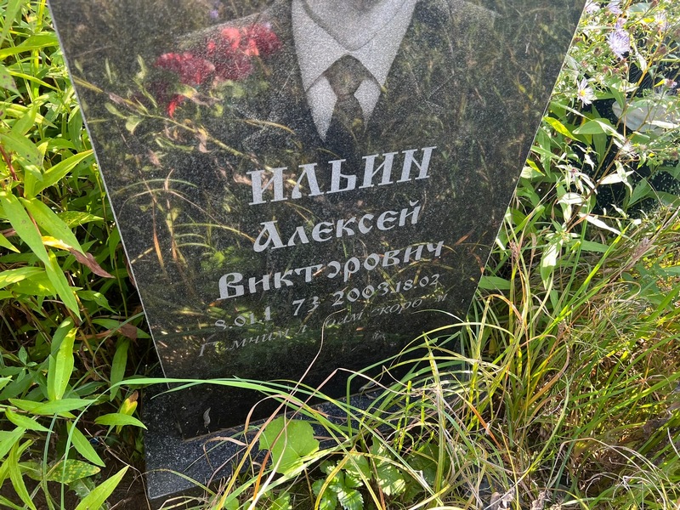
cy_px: 255
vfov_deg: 53.1
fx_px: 511
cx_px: 340
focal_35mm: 26
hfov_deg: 67.3
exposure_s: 1/161
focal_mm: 5.7
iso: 40
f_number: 1.5
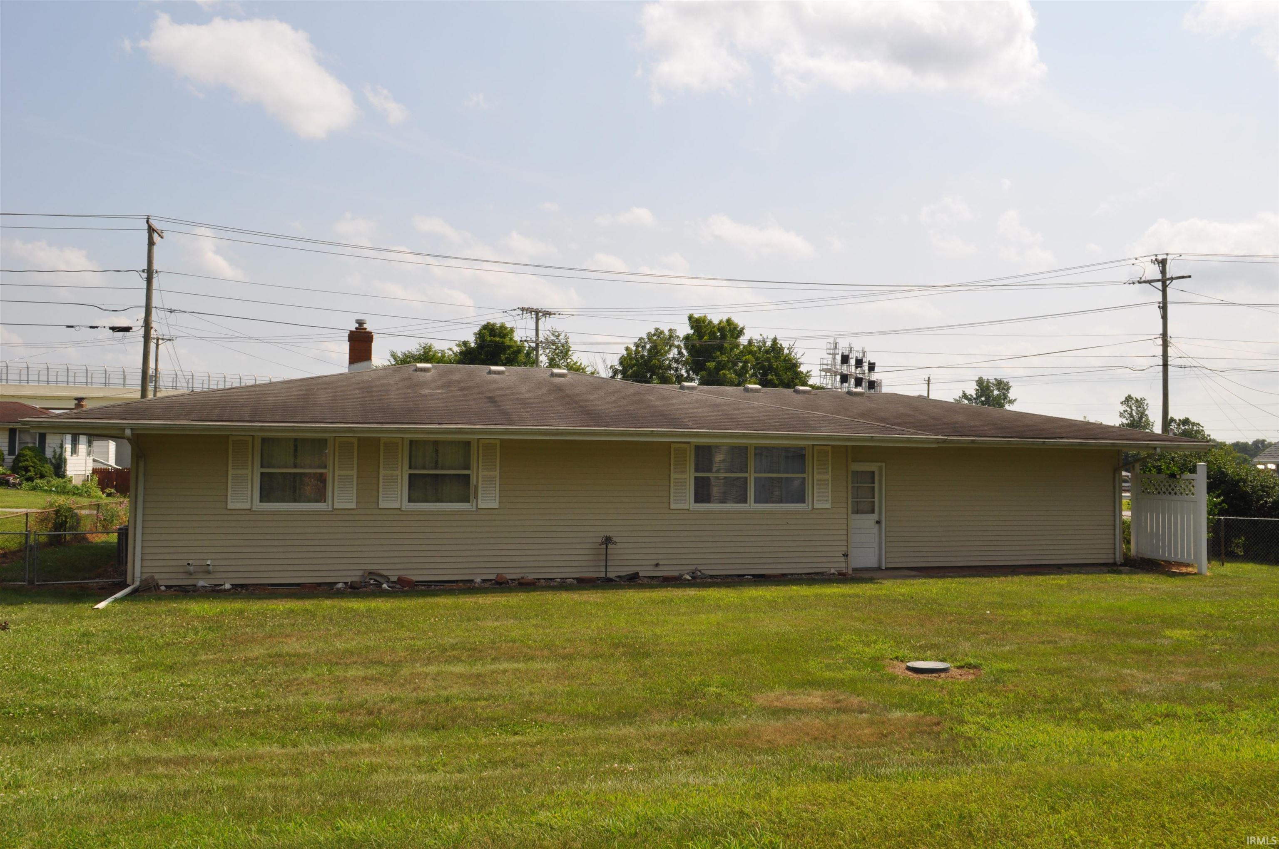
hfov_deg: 62.0
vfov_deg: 43.5
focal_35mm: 30
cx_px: 640
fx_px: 1064
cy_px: 424
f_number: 14
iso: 200
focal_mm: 20
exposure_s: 1/200
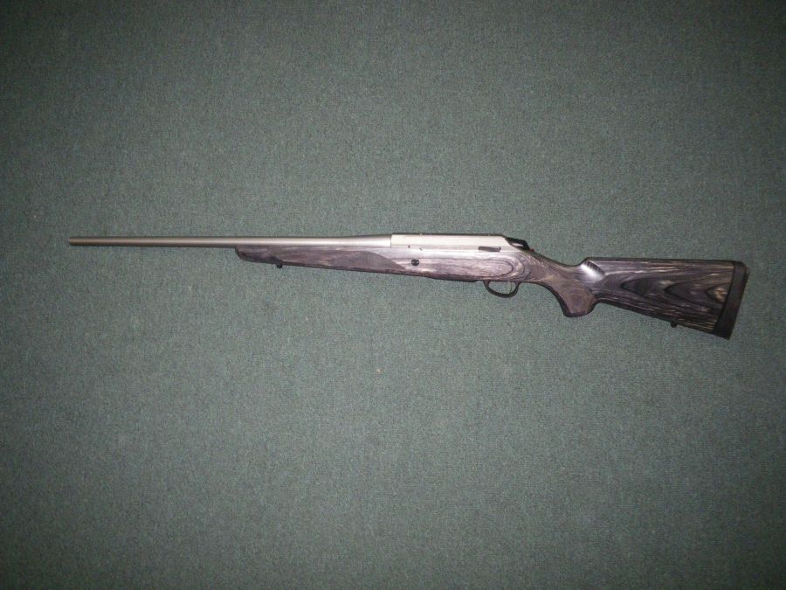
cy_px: 295
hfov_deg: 63.4
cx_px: 393
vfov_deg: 49.7
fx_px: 636
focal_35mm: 28
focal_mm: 5
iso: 400
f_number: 3.5
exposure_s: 1/50
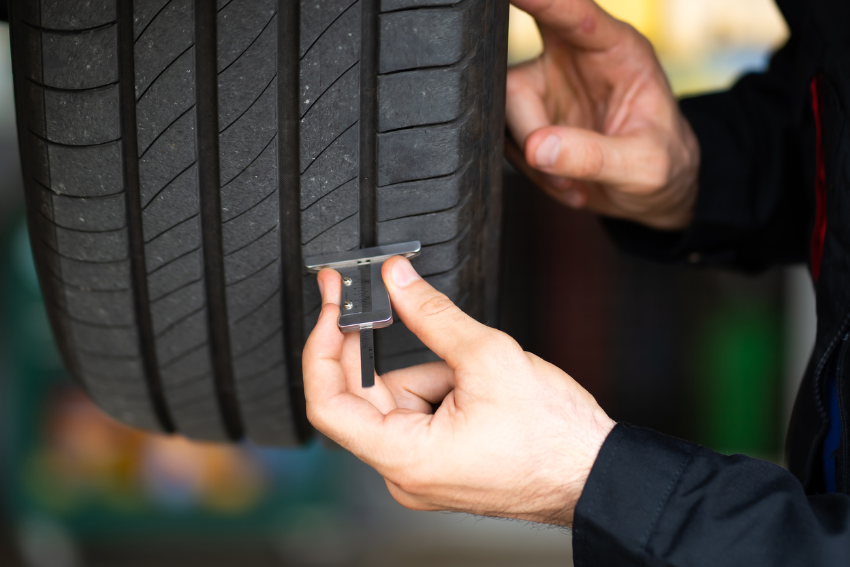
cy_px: 270
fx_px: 2573
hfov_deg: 18.8
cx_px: 470
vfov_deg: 12.6
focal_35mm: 109
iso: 100
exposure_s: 1/400
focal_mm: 85
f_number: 2.2
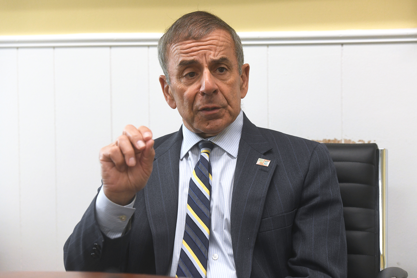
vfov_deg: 11.8
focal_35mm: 116
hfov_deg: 17.6
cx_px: 208
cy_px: 139
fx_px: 1344
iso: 1600
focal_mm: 116
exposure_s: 1/100
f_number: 5
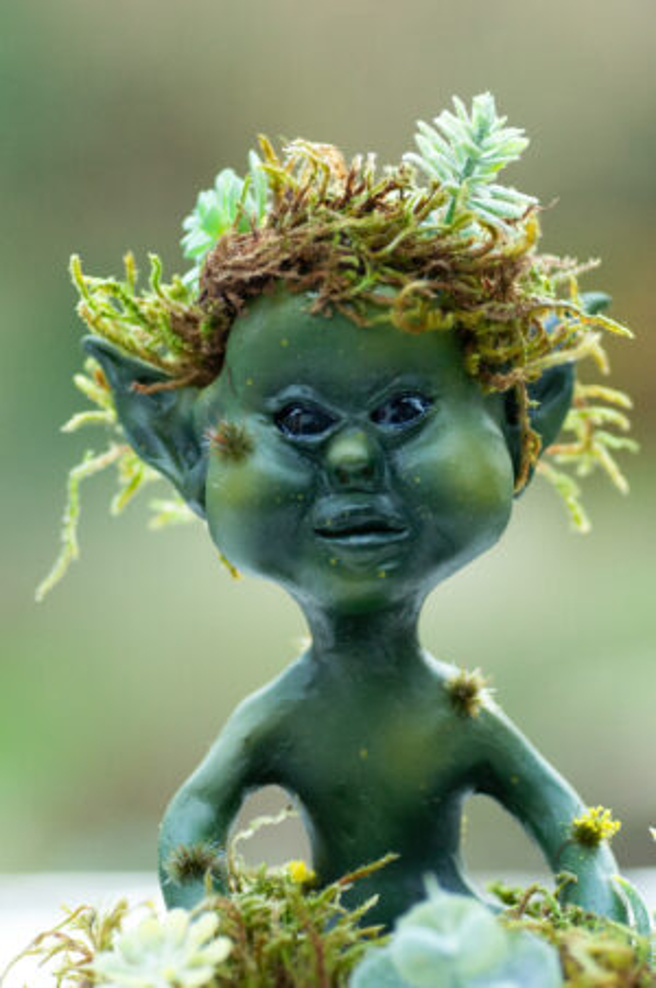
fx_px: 3701
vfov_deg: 15.2
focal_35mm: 135
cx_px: 328
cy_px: 494
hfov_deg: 10.1
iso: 640
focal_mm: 90
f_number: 5
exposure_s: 1/125
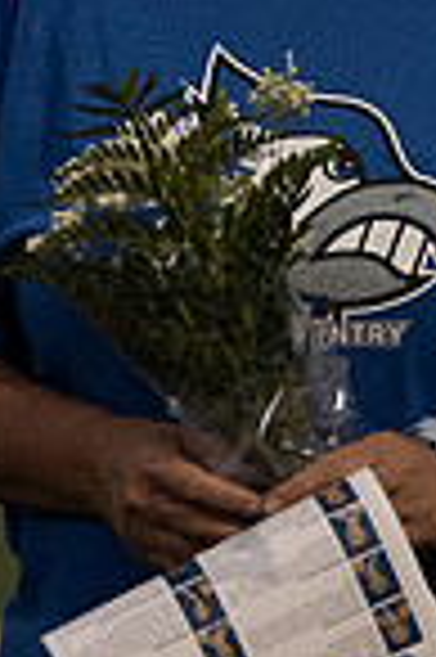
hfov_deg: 2.4
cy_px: -354
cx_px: 1276
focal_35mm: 570
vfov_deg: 3.6
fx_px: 10379
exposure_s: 1/1000
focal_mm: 75
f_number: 2.8
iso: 2000
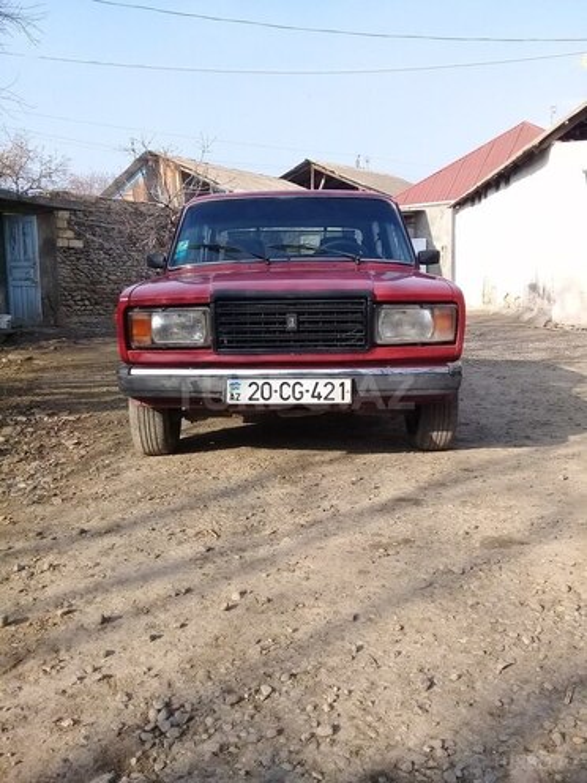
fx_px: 701
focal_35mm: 31
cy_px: 392
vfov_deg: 58.4
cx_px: 294
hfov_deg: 45.4
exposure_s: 1/561
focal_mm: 3.3
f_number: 2.2
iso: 50
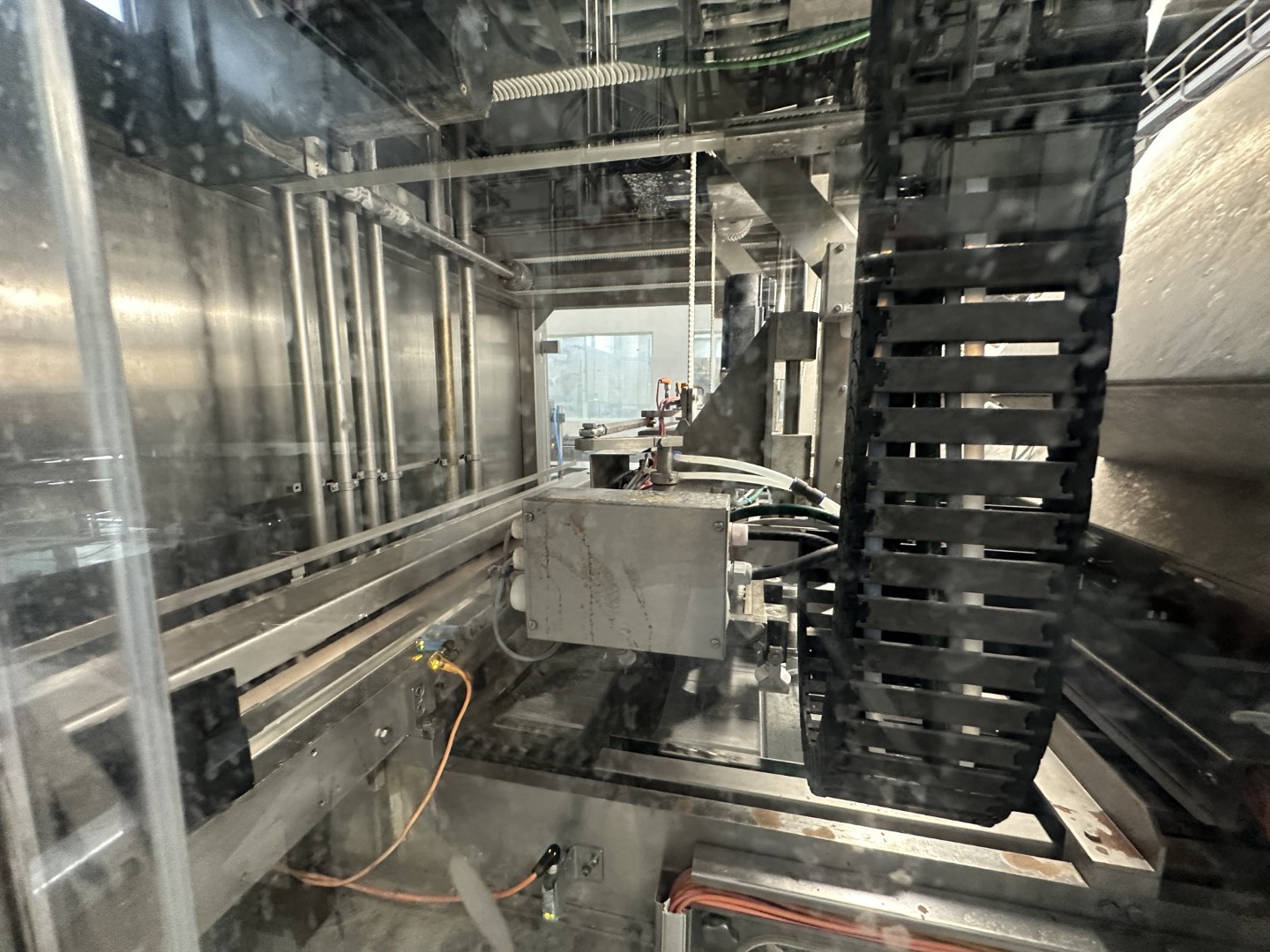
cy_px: 476
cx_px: 635
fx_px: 514
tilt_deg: -8.5
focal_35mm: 14
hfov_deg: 102.1
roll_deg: -0.5
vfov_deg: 85.7
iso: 500
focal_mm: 2.22
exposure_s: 1/50
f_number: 2.2
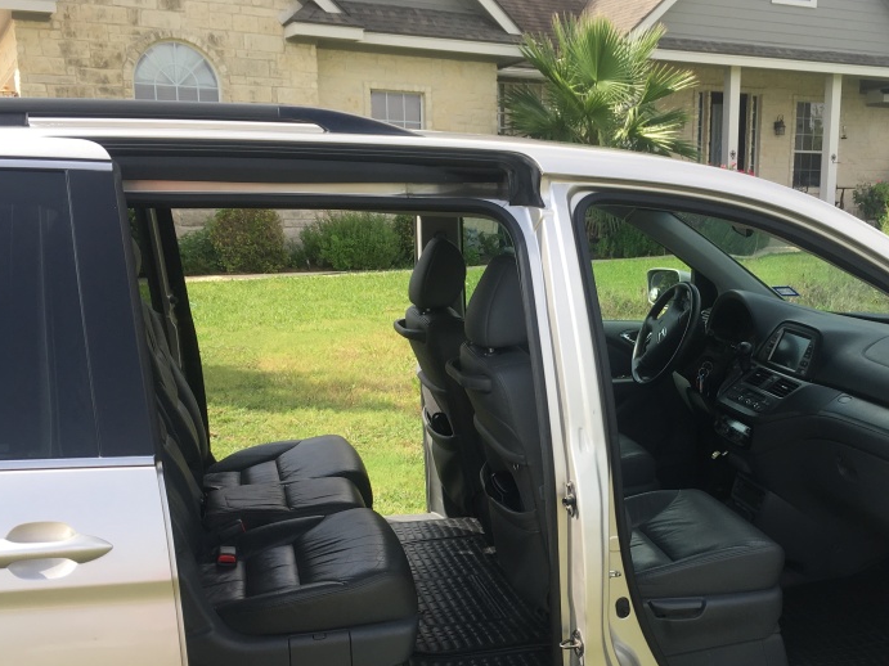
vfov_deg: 33.1
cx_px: 560
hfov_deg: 43.5
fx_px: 1104
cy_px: 471
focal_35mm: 43
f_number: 2.2
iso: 25
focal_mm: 4.15
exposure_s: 1/663
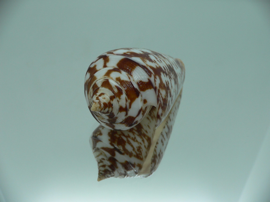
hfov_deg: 52.6
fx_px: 273
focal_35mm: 35
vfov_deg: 40.7
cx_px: 135
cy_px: 101
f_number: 2.8
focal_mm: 4.6
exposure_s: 1/60
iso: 80
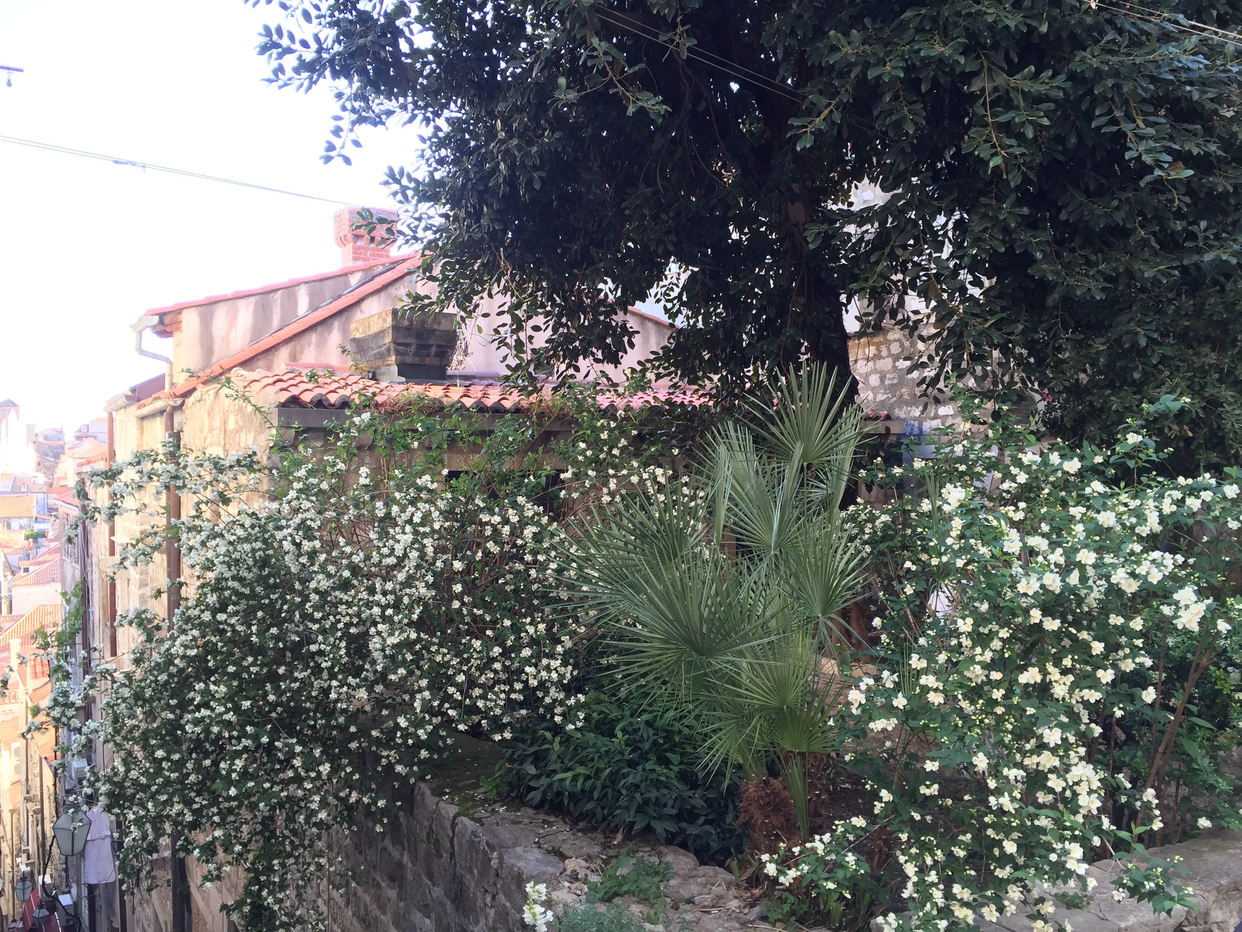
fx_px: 1041
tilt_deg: +0.2
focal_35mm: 29
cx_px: 621
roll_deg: +0.9
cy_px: 466
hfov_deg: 61.7
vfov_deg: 48.2
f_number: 2.2
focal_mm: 4.15
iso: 50
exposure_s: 1/100
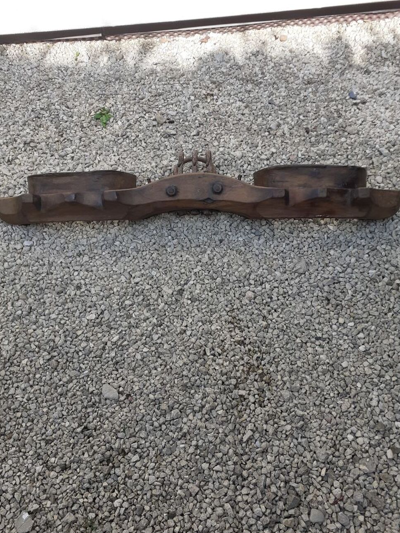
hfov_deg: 49.7
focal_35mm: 28
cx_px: 193
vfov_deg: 63.4
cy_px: 261
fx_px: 432
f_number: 1.9
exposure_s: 1/664
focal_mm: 3.6
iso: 40
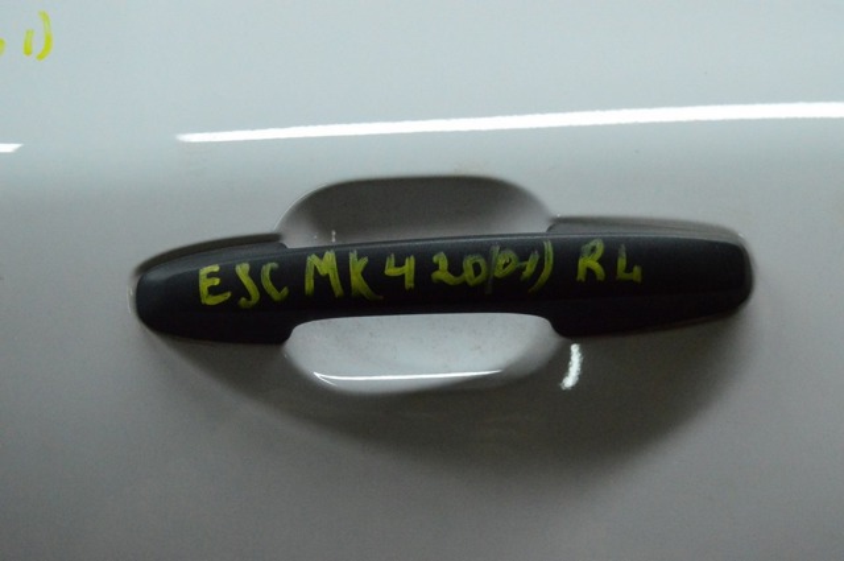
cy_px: 280
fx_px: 1229
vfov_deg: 25.7
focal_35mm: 52
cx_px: 422
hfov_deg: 37.9
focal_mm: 35
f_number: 6.3
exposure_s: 1/800
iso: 6400
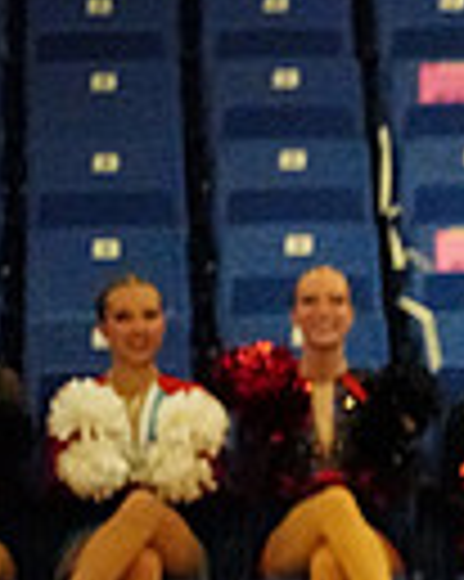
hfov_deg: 2.4
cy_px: 699
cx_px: 1252
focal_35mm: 635
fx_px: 10913
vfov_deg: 3.0
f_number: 2.8
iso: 25600
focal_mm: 150
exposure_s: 1/1600
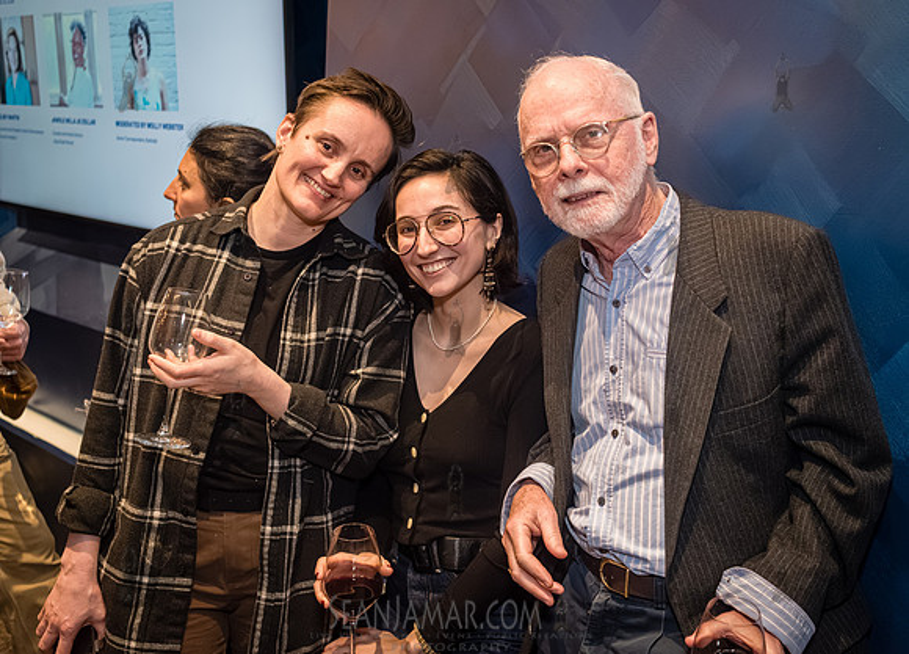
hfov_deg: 46.8
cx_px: 469
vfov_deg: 34.6
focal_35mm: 41
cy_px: 293
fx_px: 1049
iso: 5000
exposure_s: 1/320
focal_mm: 35
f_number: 4
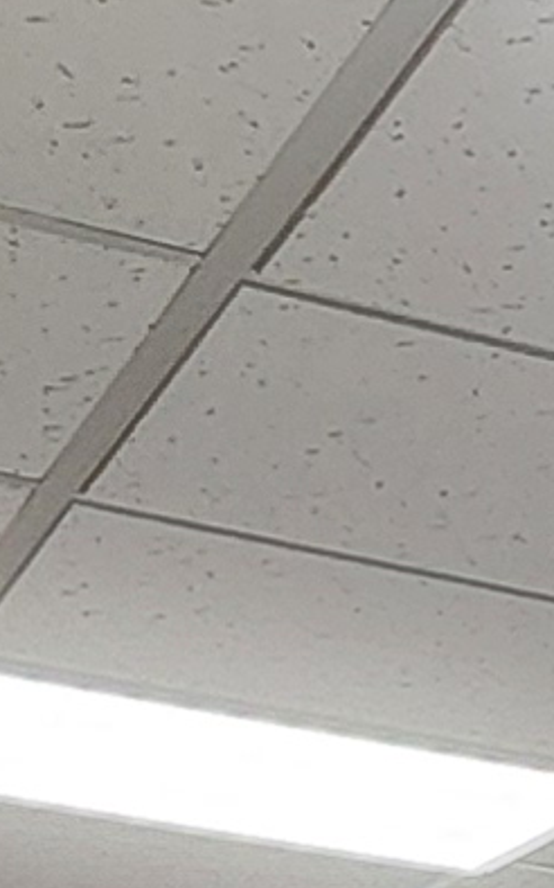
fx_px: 3384
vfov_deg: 12.6
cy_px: 1909
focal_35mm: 140
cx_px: 1788
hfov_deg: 7.8
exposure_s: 1/60
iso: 250
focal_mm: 2.2
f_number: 2.2
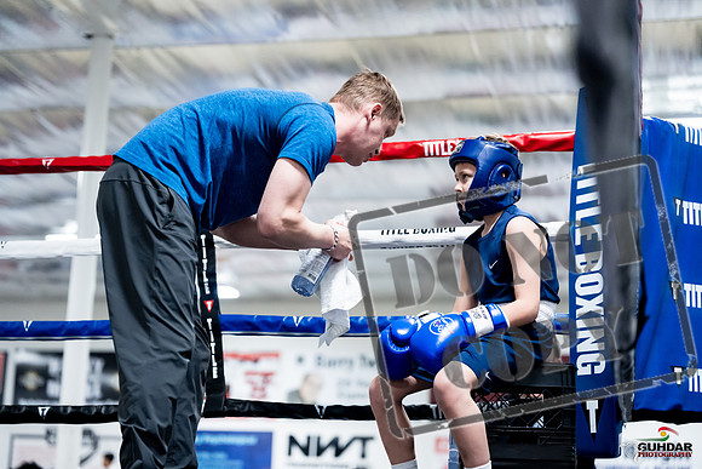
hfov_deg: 28.8
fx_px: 1365
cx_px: 351
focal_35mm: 70
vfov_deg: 19.5
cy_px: 234
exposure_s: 1/800
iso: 4000
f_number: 2.2
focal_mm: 70
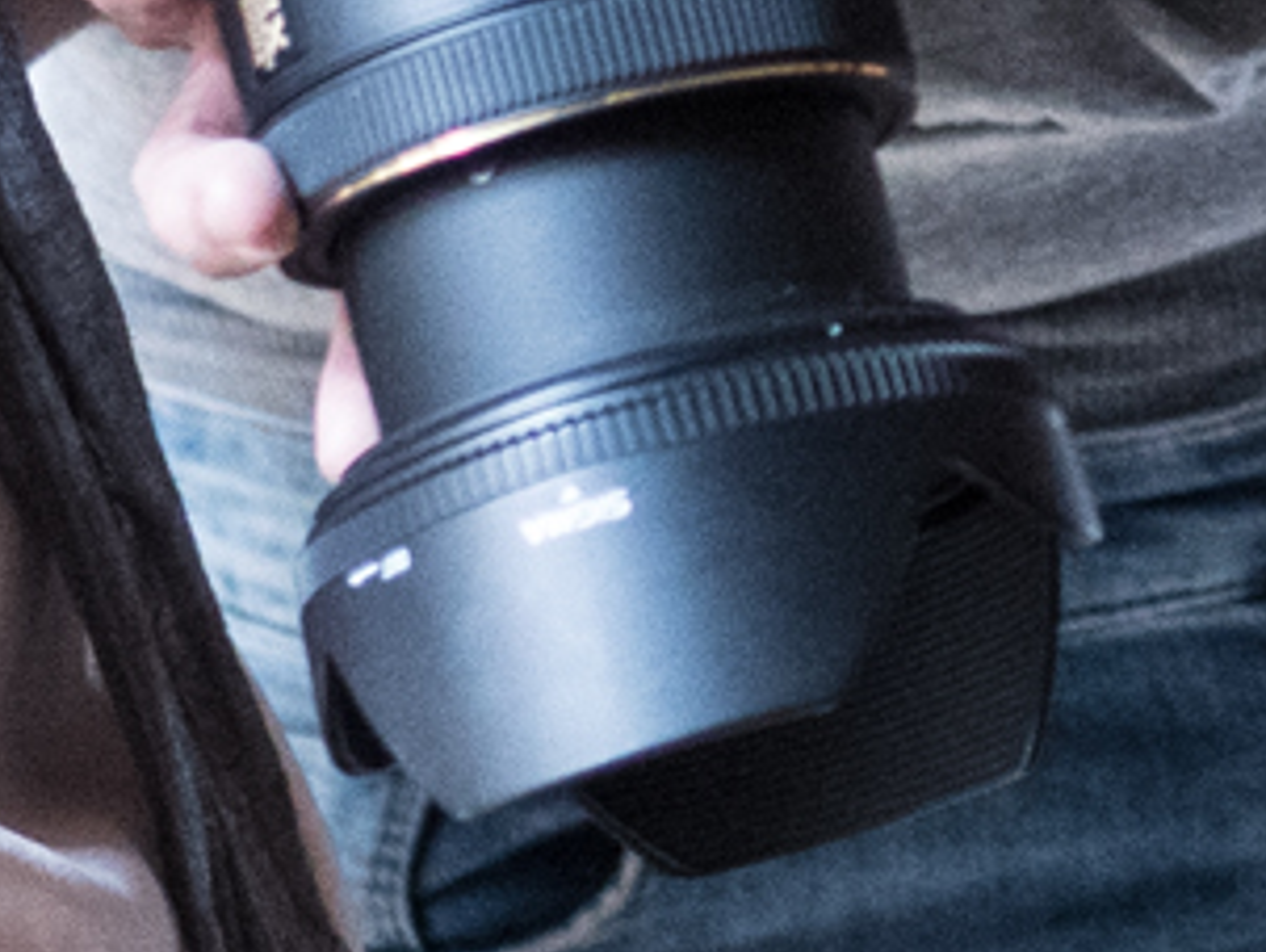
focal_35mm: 331
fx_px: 12115
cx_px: 2985
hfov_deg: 5.8
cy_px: -1153
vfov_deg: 4.4
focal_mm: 25
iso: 1600
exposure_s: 1/60
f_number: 1.8
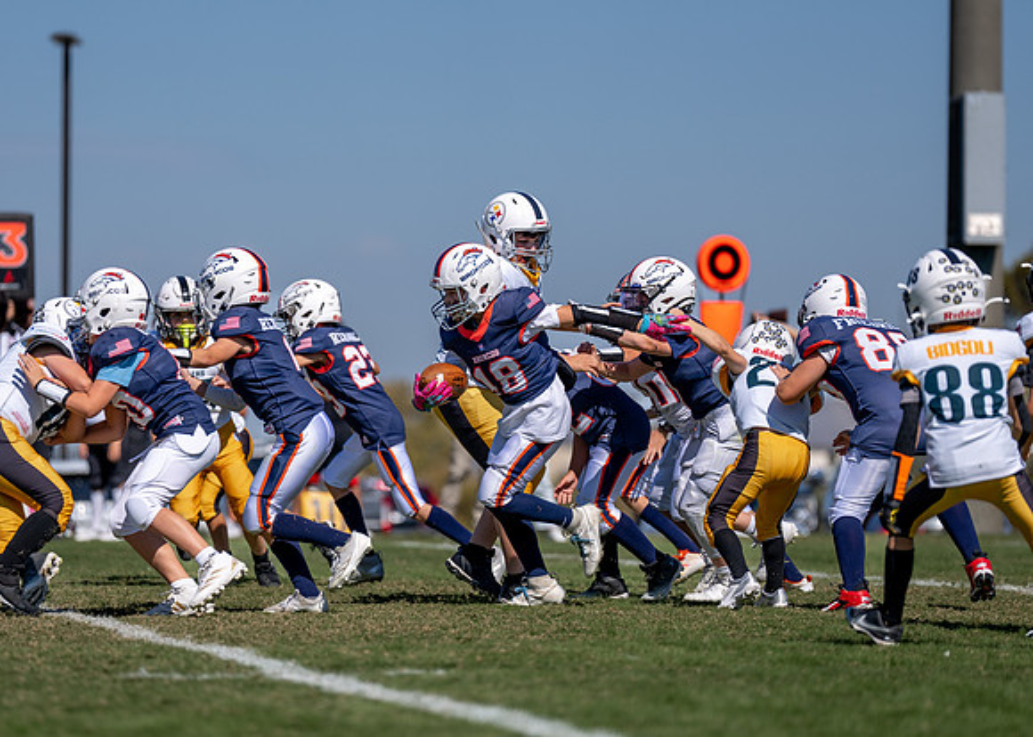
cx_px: 478
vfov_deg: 6.1
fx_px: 6948
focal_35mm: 237
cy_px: 380
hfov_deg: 8.5
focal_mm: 200
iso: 100
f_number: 2.8
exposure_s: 1/4000
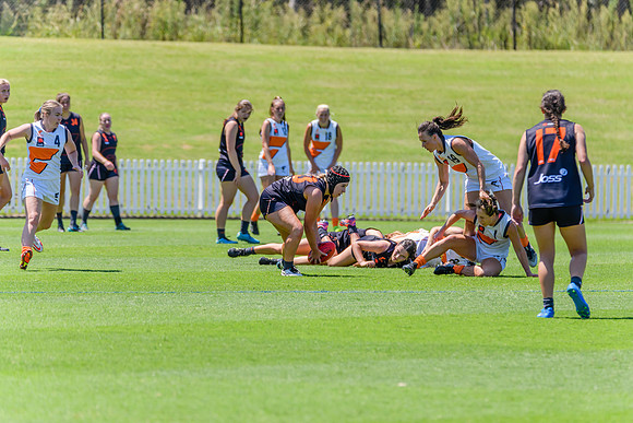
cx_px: 335
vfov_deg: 3.3
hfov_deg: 5.0
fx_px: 7316
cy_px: 216
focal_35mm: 416
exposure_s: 1/2000
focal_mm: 380
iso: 800
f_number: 6.3
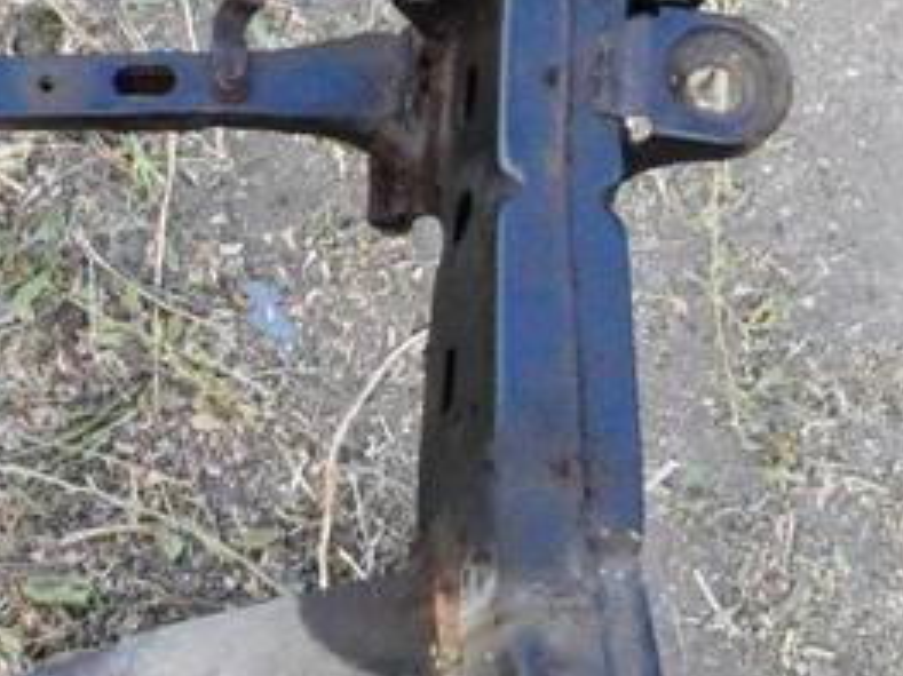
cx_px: -302
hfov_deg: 18.0
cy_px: 393
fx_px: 2634
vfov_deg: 14.6
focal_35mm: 101
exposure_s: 1/400
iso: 6400
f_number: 10
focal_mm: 18
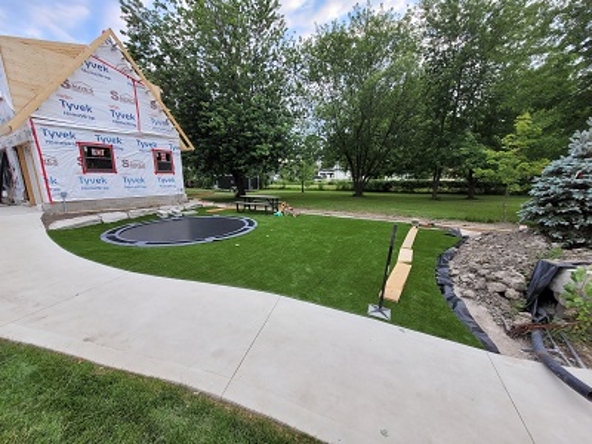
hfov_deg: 106.2
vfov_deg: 89.9
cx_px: 296
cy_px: 222
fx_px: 222
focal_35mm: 13
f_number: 2.2
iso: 40
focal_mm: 1.74
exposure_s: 1/153
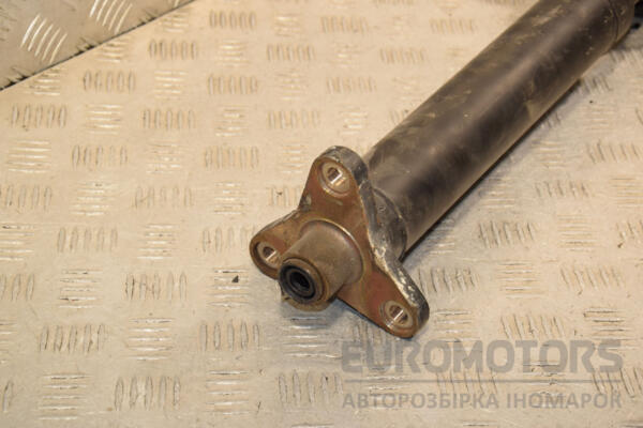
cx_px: 322
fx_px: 1339
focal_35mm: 75
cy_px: 214
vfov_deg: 18.2
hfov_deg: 27.0
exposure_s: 1/200
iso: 800
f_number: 7.1
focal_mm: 50
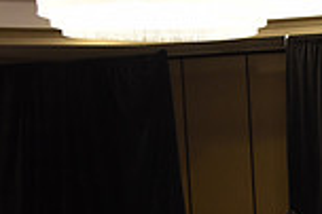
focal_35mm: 130
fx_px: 1162
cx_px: 511
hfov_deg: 14.5
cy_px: 291
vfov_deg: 10.3
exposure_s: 1/400
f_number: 3.5
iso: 2500
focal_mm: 34
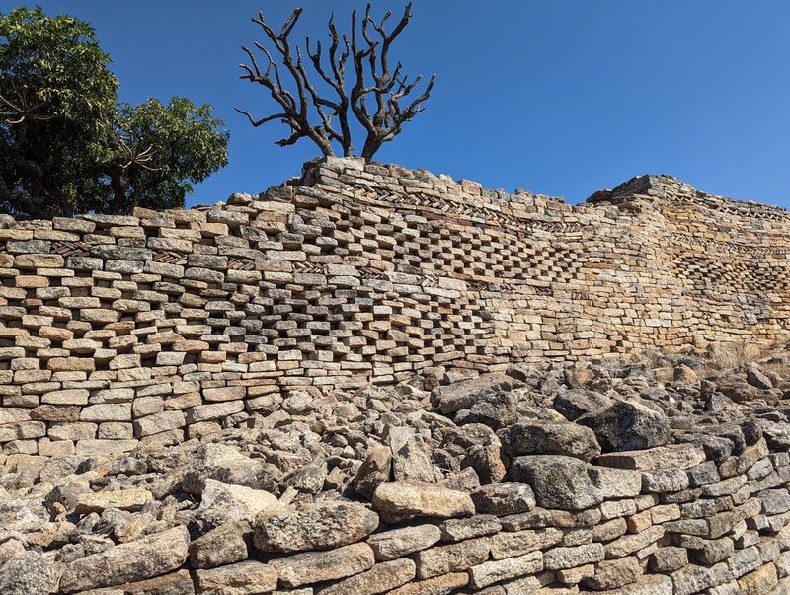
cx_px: 395
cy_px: 298
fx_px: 549
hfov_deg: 71.5
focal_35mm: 24
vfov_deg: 57.0
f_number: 1.85
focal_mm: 6.81
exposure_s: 1/2058
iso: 42
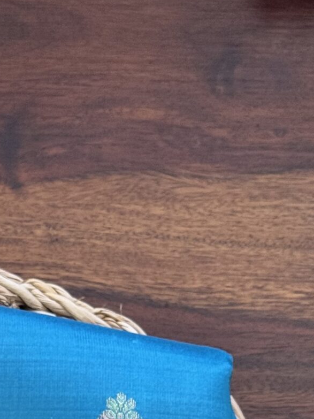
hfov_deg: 9.3
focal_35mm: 157
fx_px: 1899
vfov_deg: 12.1
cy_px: 601
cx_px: -119
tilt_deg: -83.0
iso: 160
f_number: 1.78
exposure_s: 1/60
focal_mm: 6.76
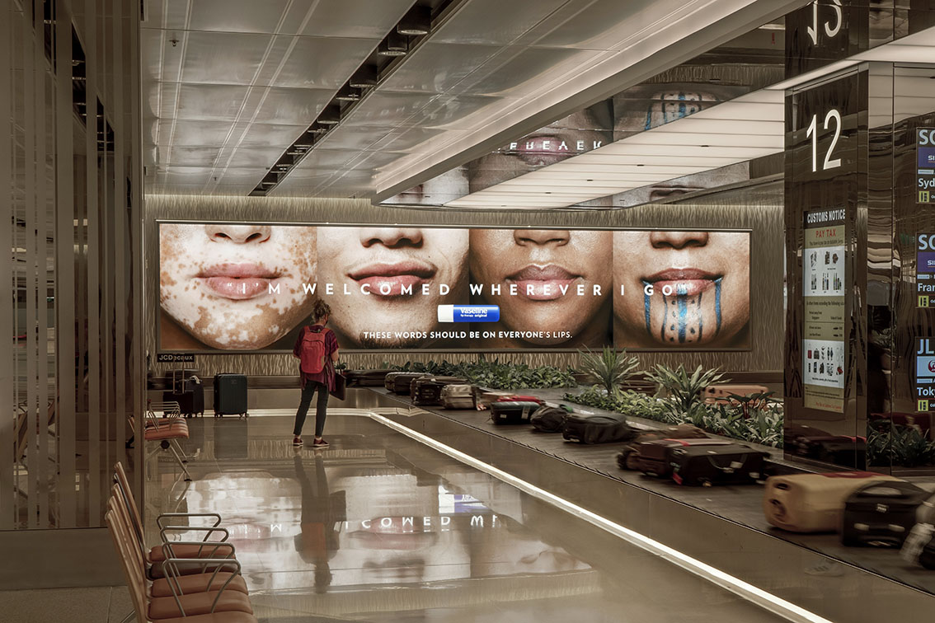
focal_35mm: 42
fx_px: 1091
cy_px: 312
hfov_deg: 46.4
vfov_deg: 31.9
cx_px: 468
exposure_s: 1/5
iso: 500
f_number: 13
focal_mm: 42
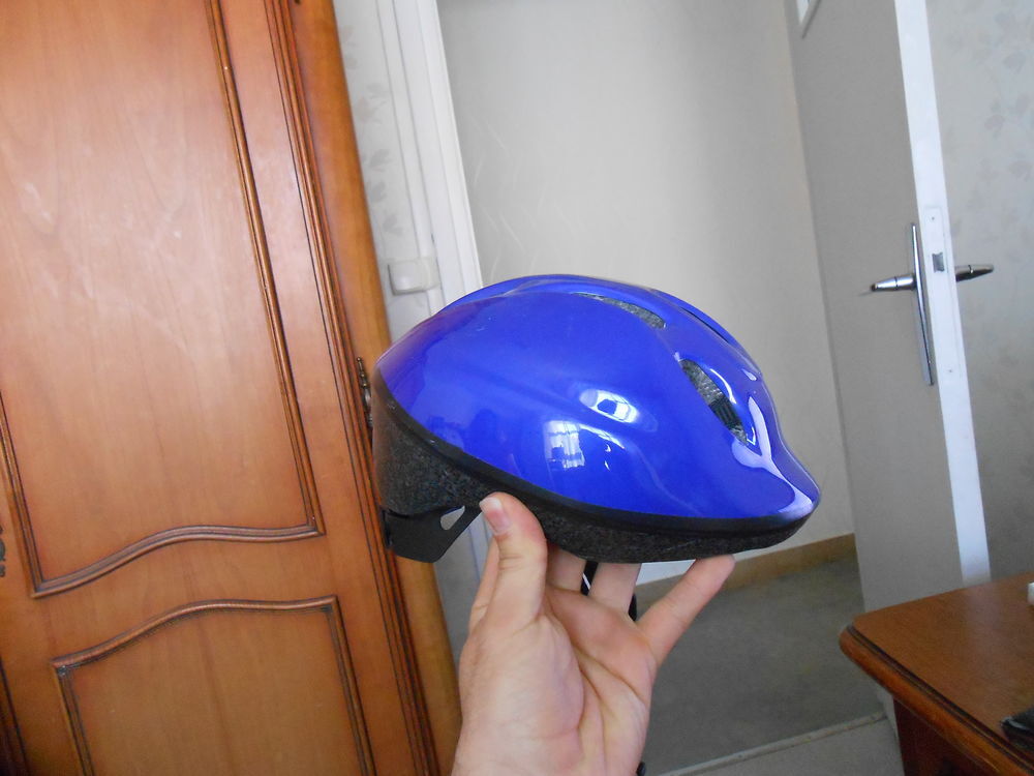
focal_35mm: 26
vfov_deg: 53.1
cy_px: 388
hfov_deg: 67.3
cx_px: 517
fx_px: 777
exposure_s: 1/20
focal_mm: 4.6
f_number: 3.5
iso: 800
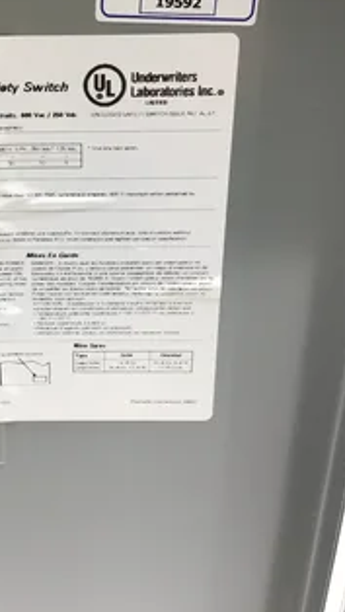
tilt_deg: -23.2
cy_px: 228
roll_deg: +1.7
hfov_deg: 27.3
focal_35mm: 43
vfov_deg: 46.9
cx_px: 74
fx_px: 698
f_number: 2.4
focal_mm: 3.3
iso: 32
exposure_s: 1/60
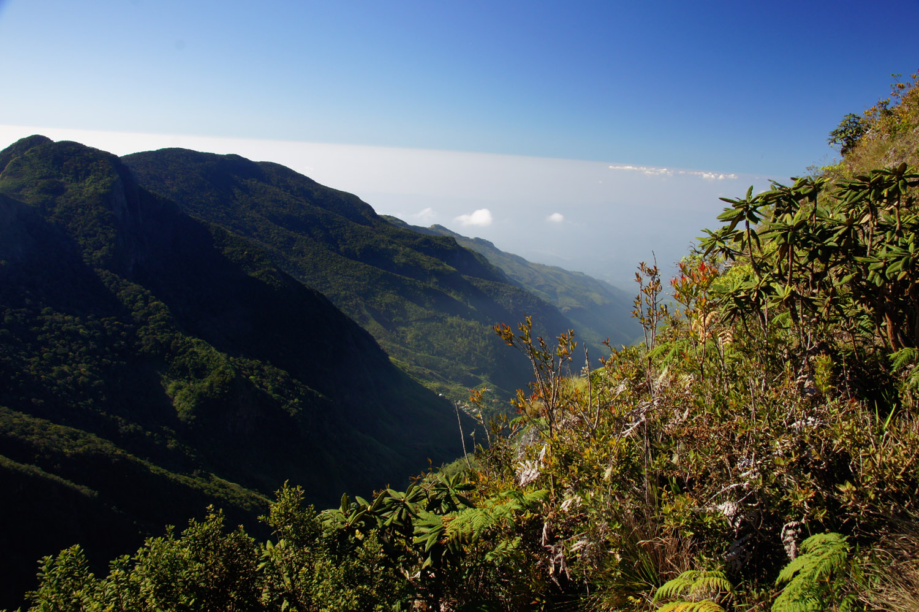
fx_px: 651
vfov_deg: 50.3
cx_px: 460
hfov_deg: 70.5
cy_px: 306
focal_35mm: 26
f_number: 11
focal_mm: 17
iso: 200
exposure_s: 1/60
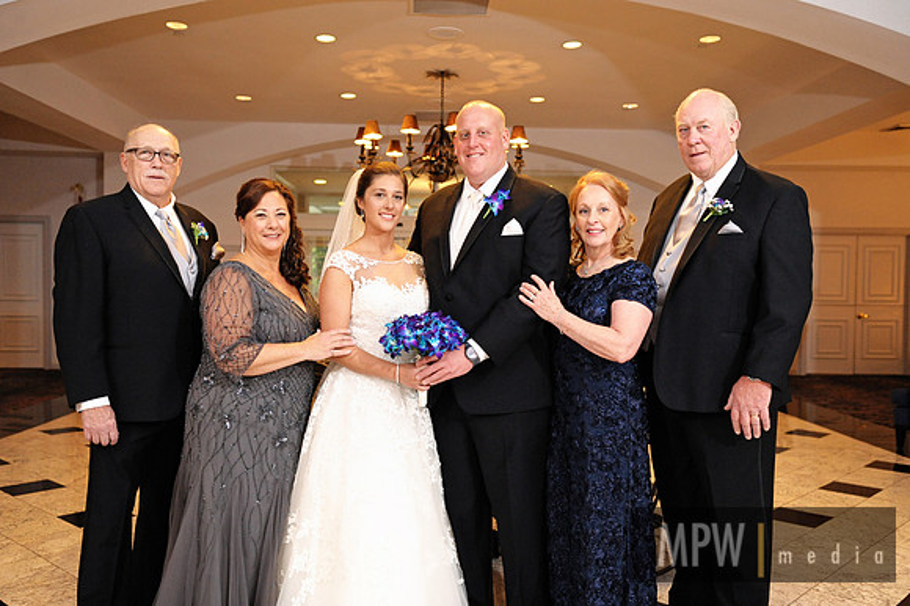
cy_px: 303
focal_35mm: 32
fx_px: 808
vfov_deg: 41.1
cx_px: 455
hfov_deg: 58.7
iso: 2500
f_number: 2.8
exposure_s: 1/200
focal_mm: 32
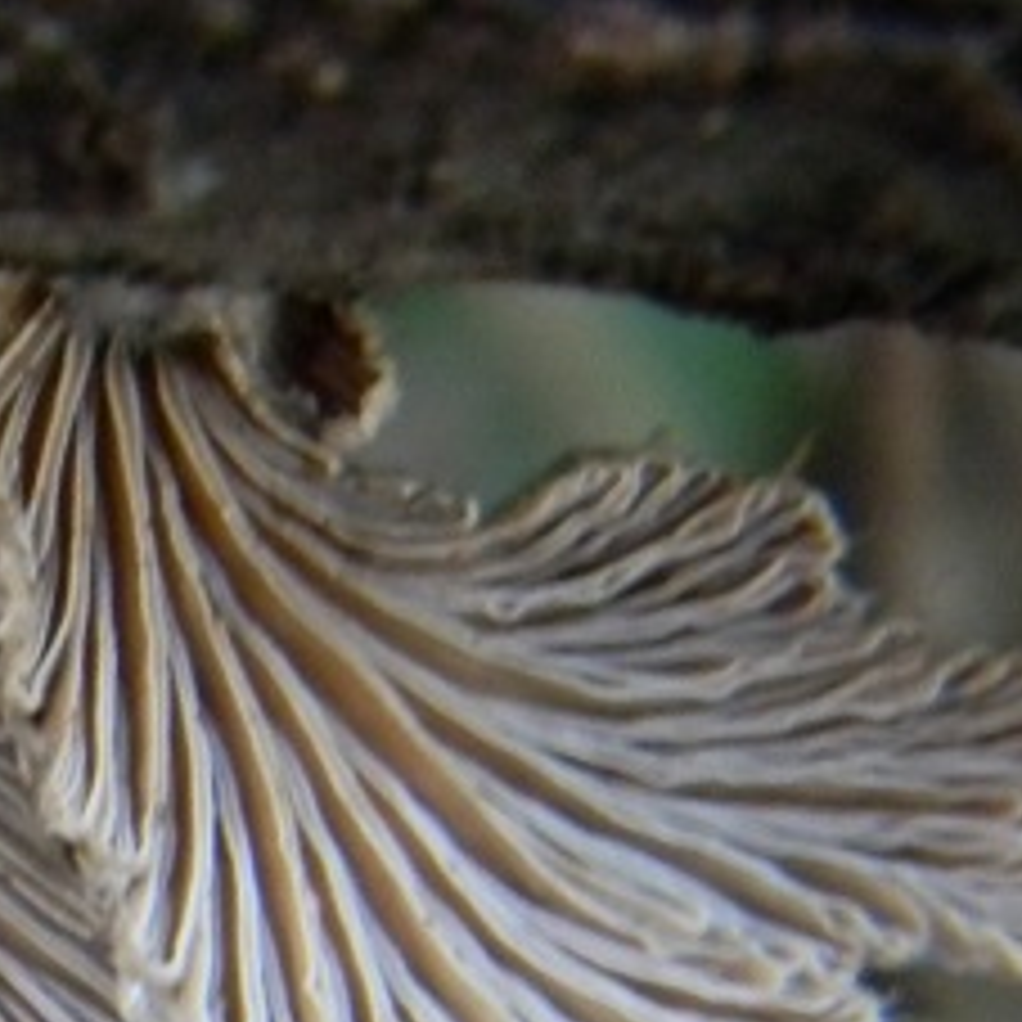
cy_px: 986
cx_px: -599
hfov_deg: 6.7
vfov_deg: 6.7
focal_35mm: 259
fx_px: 8651
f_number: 4.5
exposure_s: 1/25.2
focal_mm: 15.1
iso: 400
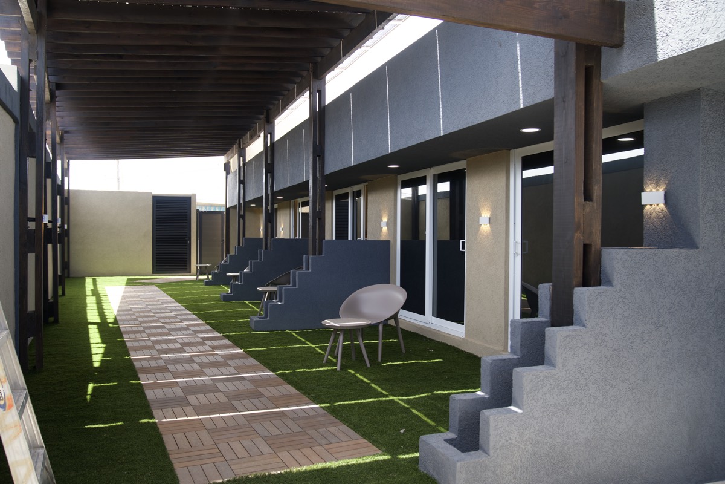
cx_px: 362
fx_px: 584
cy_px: 242
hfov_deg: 63.7
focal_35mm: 29
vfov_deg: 45.0
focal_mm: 29
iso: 250
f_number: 4
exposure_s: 1/160
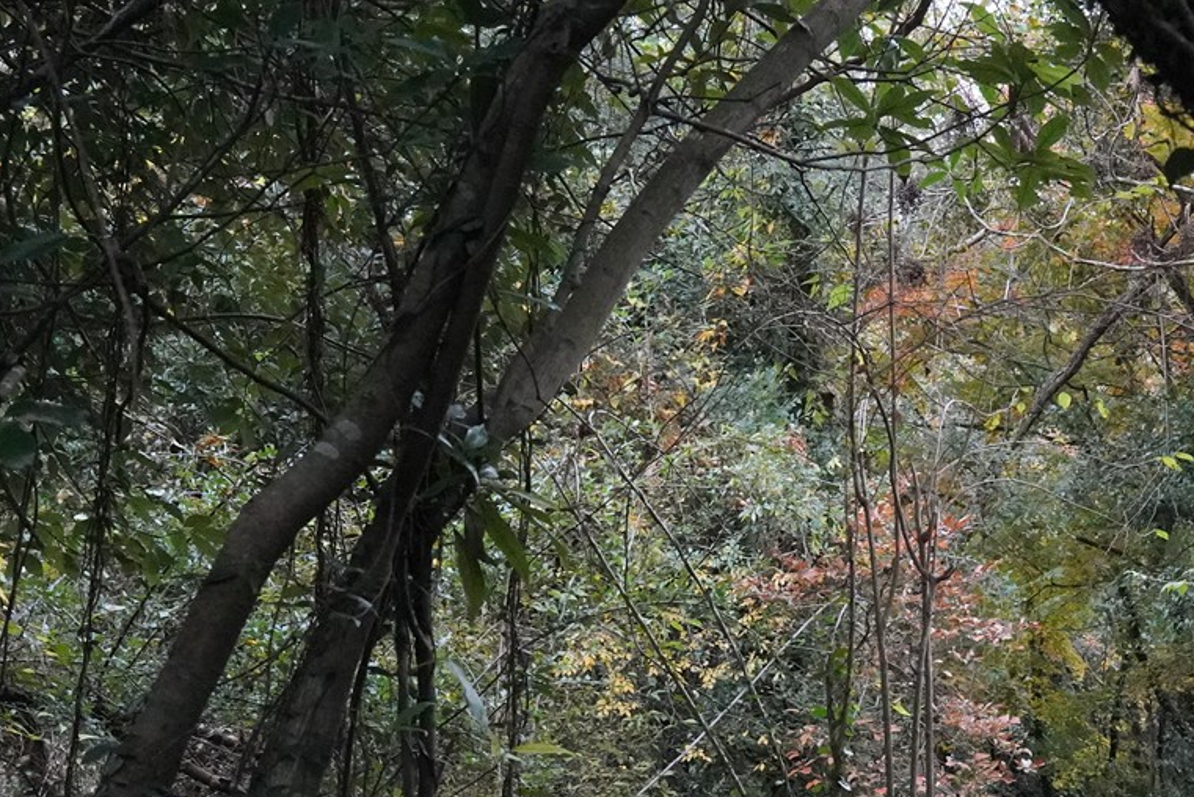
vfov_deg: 14.7
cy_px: 762
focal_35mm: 92
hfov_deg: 21.8
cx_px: 981
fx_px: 3052
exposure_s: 1/100
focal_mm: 35
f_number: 8
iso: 12800
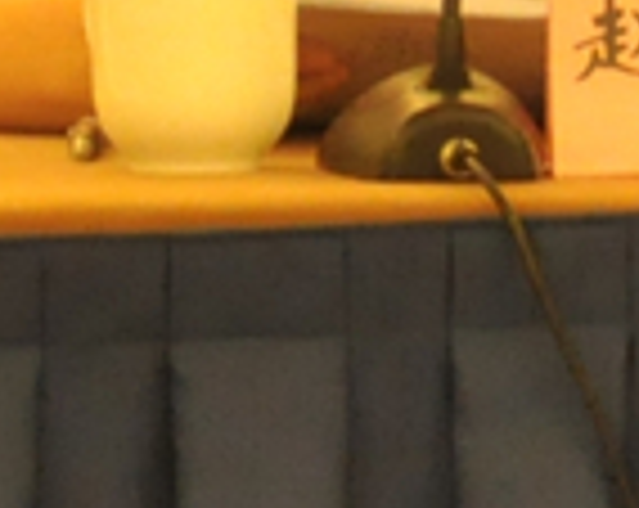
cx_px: 400
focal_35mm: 167
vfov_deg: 9.0
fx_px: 3152
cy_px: -290
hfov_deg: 11.6
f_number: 4
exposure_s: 1/60
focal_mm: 28
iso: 1600
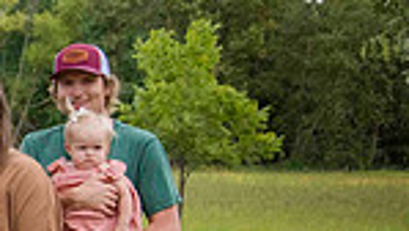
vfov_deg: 7.8
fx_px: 1682
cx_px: -324
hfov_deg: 12.6
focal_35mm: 155
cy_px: 268
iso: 400
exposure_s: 1/500
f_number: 5.6
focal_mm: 38
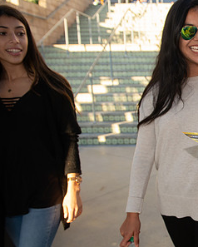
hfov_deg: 29.5
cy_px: 145
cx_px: 236
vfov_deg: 41.8
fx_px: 322
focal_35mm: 44
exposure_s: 1/640
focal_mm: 24
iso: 800
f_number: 4.5
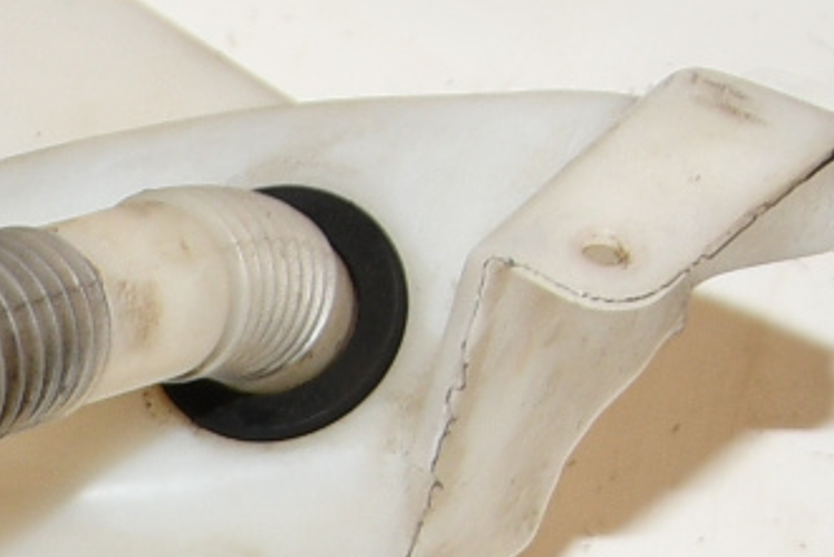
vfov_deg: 8.4
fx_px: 3778
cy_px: 621
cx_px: -1091
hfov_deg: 10.9
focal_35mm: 163
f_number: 5
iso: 200
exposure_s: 1/100
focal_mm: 18
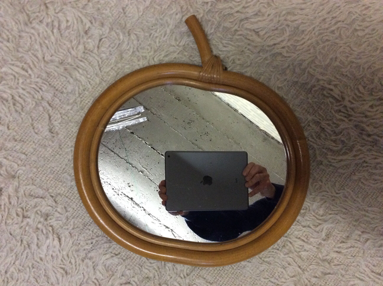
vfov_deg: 44.1
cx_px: 192
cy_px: 143
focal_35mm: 32
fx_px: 354
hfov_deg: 56.9
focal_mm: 3.3
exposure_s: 1/25
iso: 320
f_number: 2.4
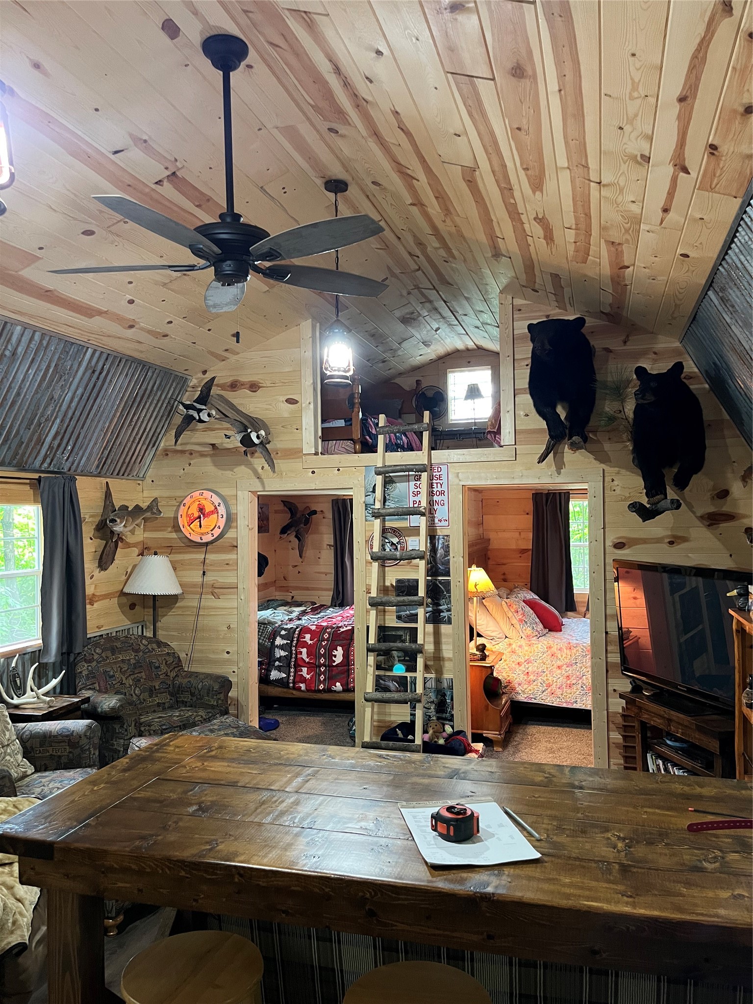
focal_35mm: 26
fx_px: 754
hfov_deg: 53.1
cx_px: 376
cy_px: 502
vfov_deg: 67.3
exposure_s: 1/40
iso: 400
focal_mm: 5.1
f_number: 1.6
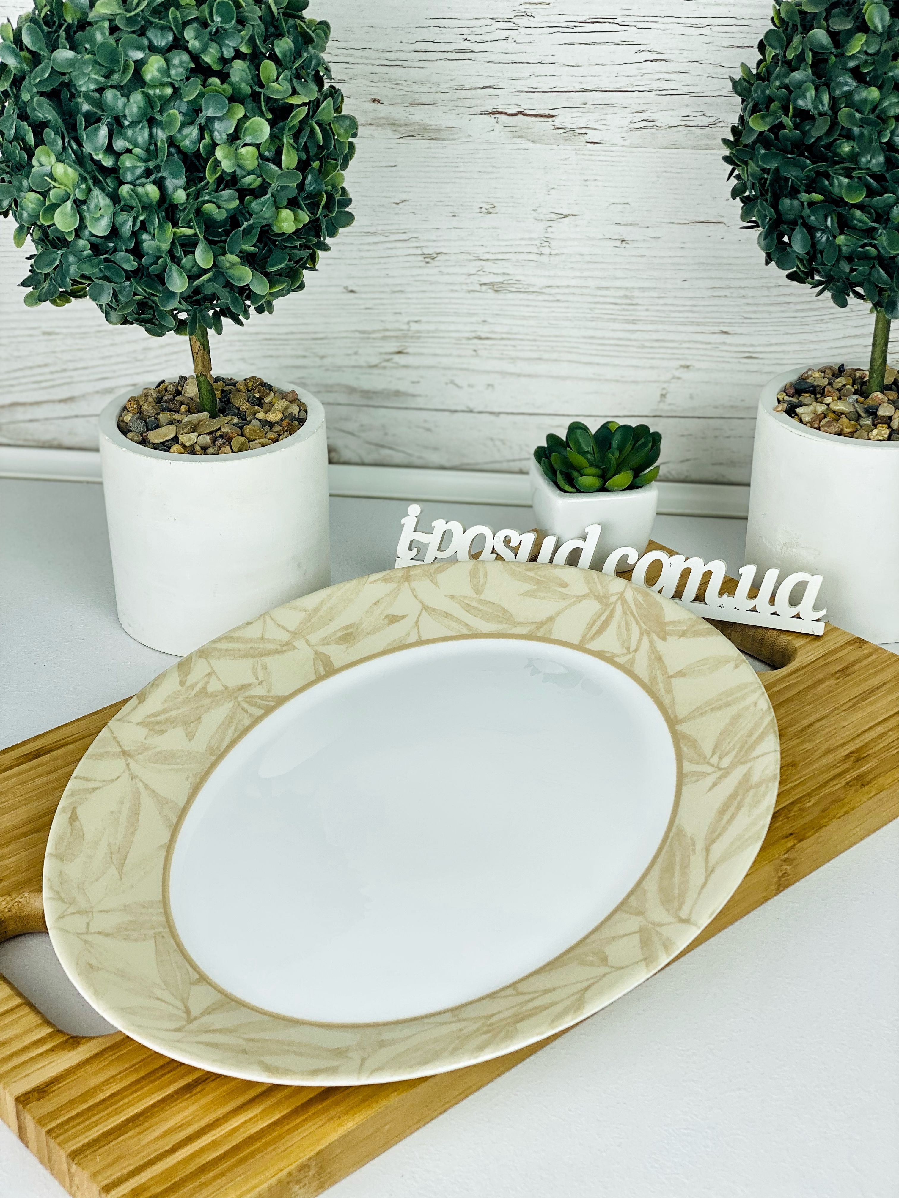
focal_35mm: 52
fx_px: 1801
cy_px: 599
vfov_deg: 36.8
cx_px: 450
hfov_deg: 28.0
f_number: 2
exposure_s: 1/271
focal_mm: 6
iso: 20
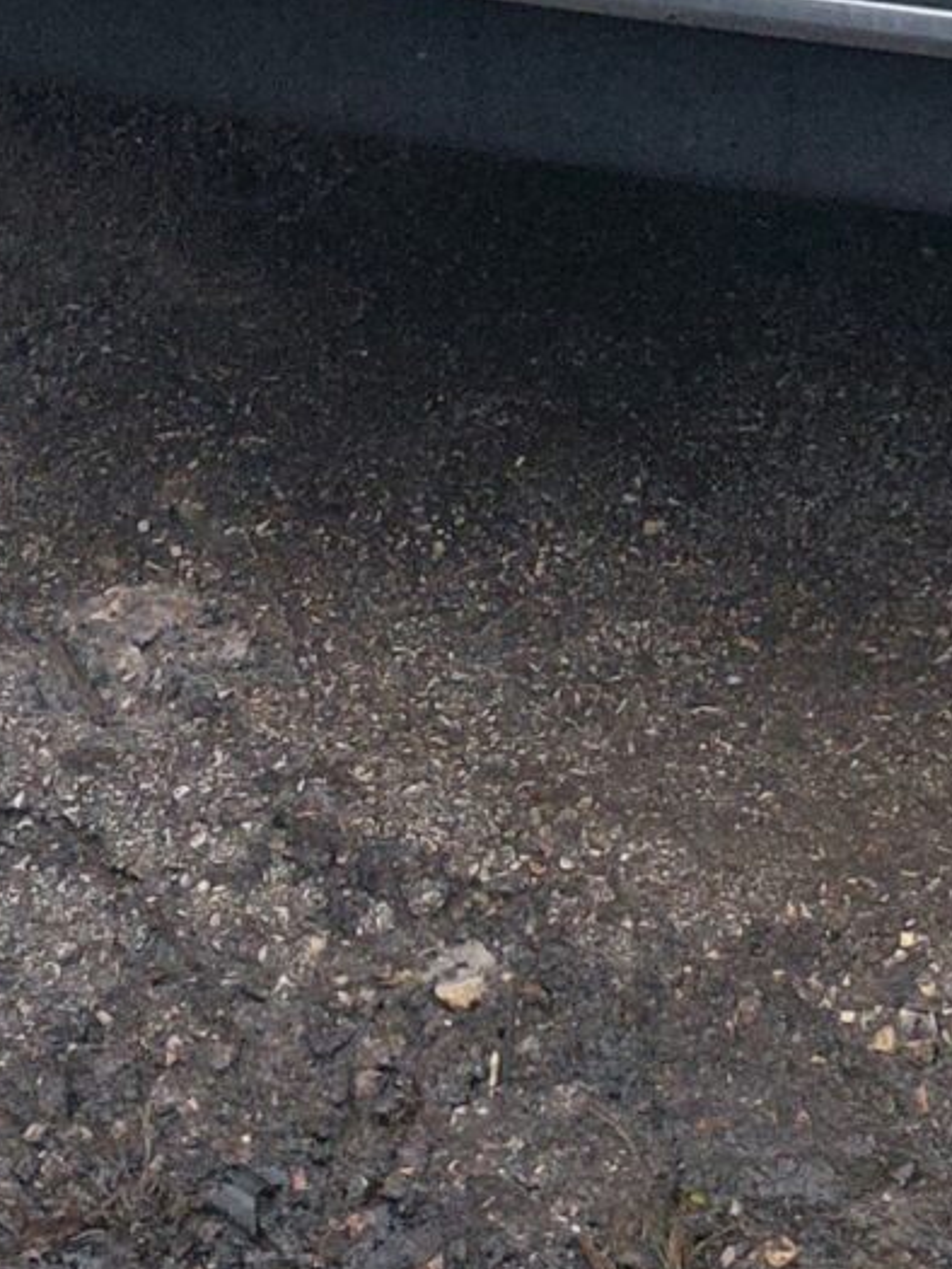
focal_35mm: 117
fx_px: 4289
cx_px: 696
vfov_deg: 12.9
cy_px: -1762
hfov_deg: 12.6
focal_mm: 5.23
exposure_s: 1/50
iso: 32
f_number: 1.8
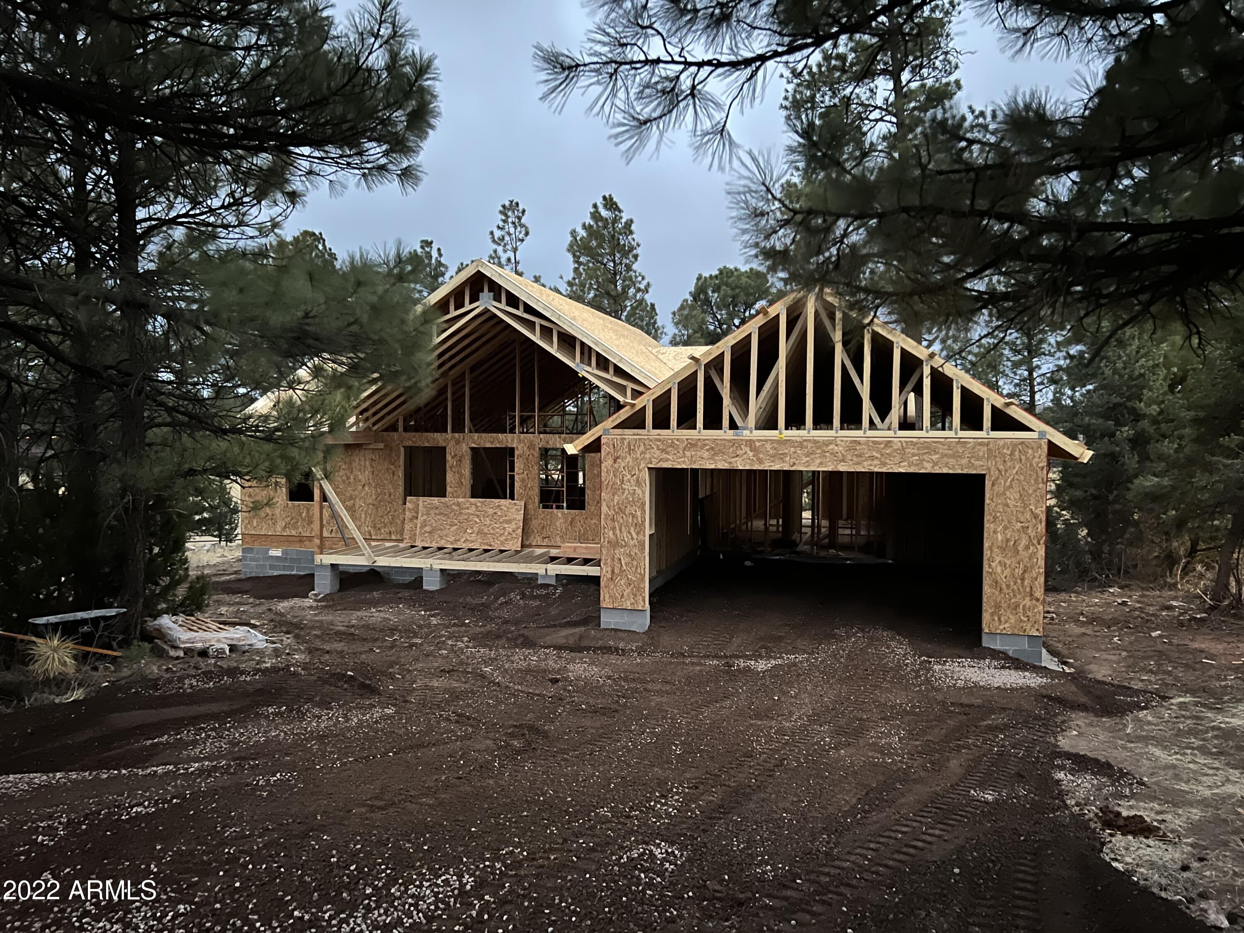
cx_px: 622
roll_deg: -0.5
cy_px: 466
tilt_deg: -2.2
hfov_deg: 67.3
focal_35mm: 26
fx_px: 934
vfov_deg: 53.1
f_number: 1.5
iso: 800
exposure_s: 1/9
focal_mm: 5.7
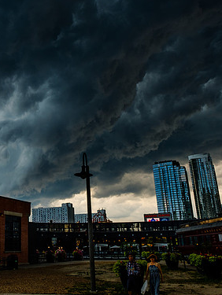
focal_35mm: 37
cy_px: 142
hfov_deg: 36.6
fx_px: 316
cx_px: 27
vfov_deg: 50.1
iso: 200
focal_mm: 16
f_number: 8
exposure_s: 1/40
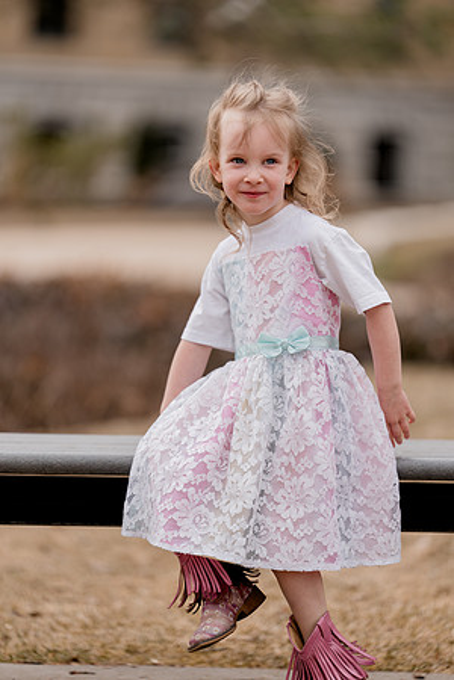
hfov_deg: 9.1
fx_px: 2837
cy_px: 340
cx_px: 227
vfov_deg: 13.7
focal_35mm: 150
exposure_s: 1/2500
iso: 100
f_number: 2
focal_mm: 150
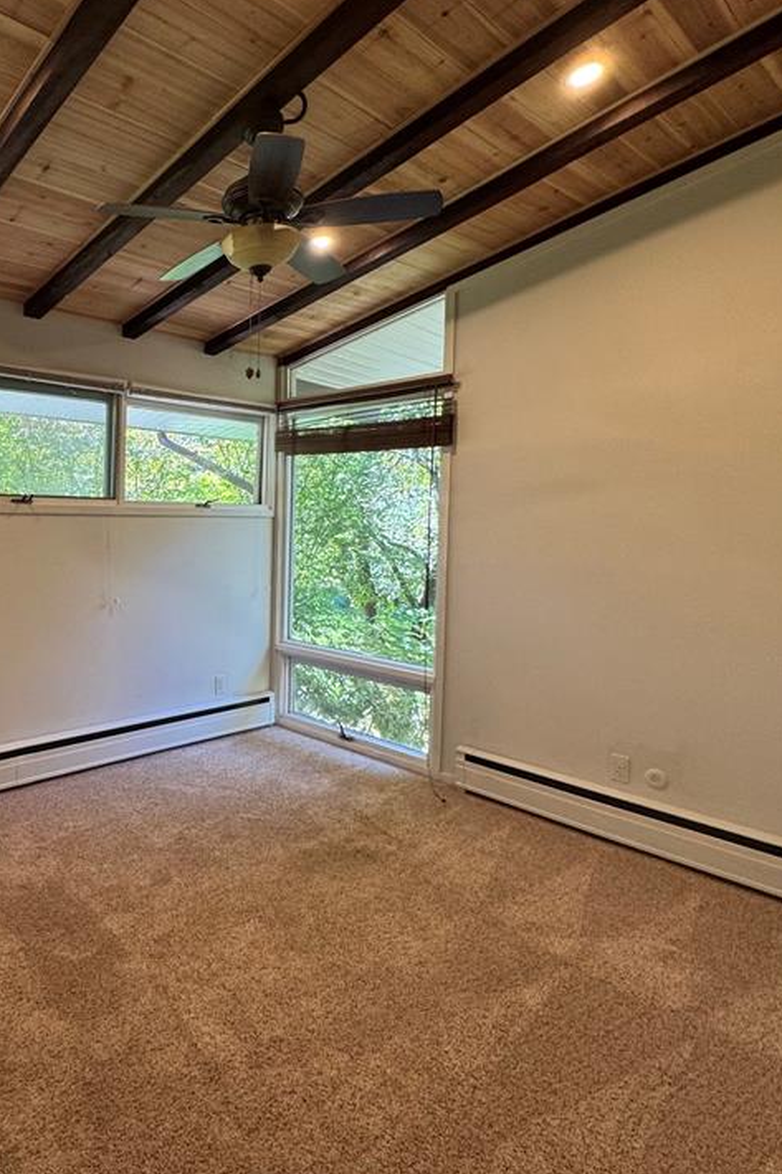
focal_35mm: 21
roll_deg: -1.3
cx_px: 142
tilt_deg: -2.5
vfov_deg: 81.1
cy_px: 544
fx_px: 685
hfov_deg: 54.8
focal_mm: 2.22
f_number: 2.2
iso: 125
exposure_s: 1/120
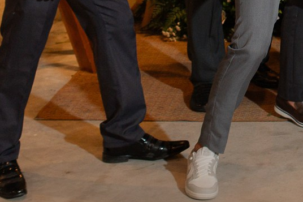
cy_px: -141
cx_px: 411
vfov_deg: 8.9
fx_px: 1245
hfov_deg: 13.3
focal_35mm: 148
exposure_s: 1/160
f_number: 4
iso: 500
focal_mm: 35
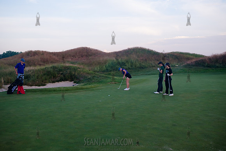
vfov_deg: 37.9
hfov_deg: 54.4
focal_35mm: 35
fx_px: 220
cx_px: 113
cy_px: 76
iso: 640
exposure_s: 1/1250
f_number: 3.5
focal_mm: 35
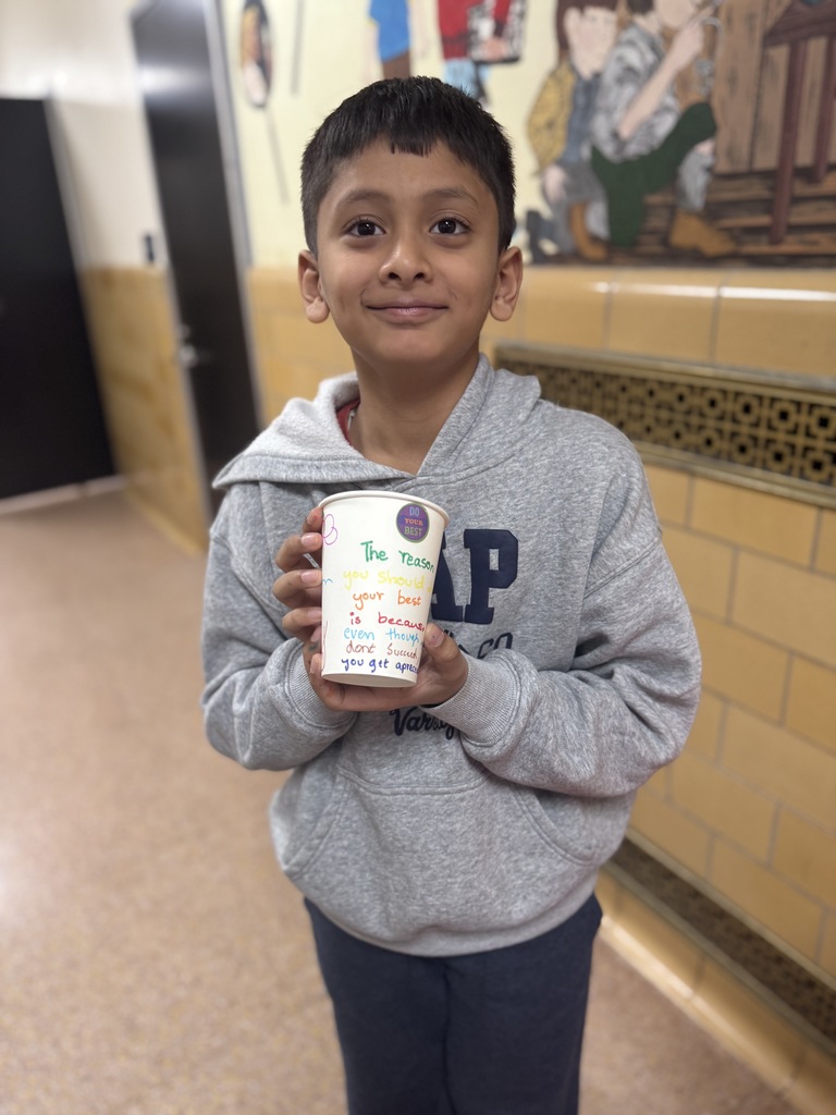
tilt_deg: -22.1
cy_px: 558
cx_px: 418
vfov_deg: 71.6
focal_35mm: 24
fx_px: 773
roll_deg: +2.2
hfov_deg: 56.8
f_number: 1.78
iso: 160
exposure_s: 1/60
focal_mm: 6.76
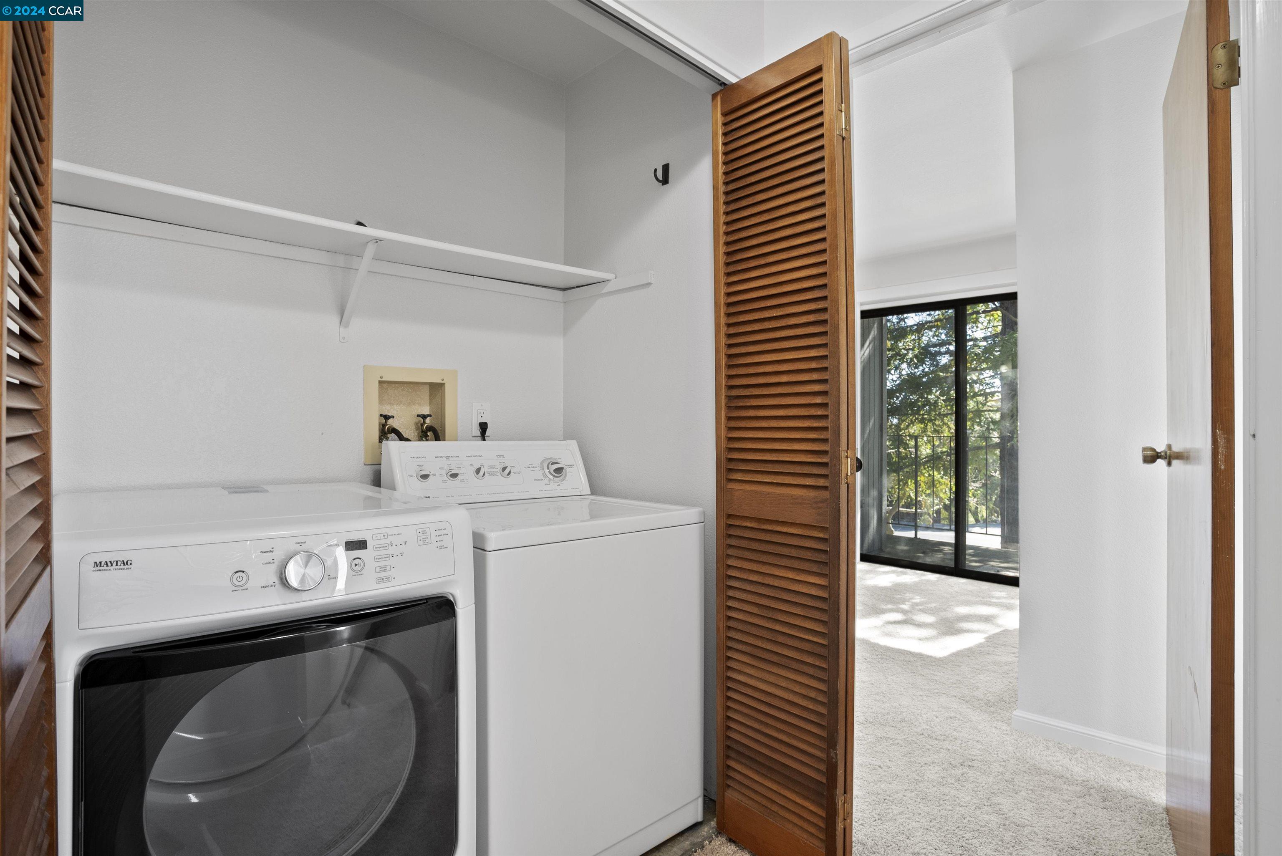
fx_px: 606
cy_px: 428
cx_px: 641
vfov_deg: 70.5
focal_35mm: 17
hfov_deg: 93.3
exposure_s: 1/5
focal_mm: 17
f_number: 9
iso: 800
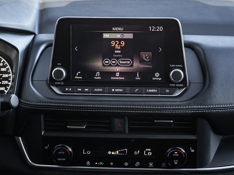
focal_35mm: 79
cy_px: 55
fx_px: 531
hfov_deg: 24.9
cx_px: 121
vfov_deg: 18.7
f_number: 4
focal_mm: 51
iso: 500
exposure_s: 1/60
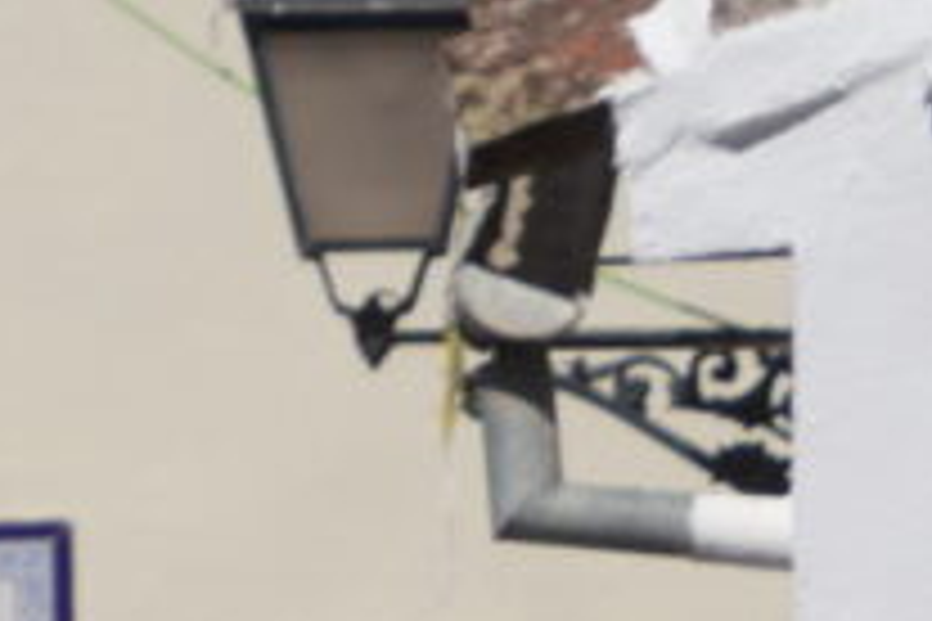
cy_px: 1760
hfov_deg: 2.7
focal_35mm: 764
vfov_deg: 1.8
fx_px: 19778
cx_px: -1058
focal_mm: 103
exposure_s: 1/640
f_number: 7.1
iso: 100
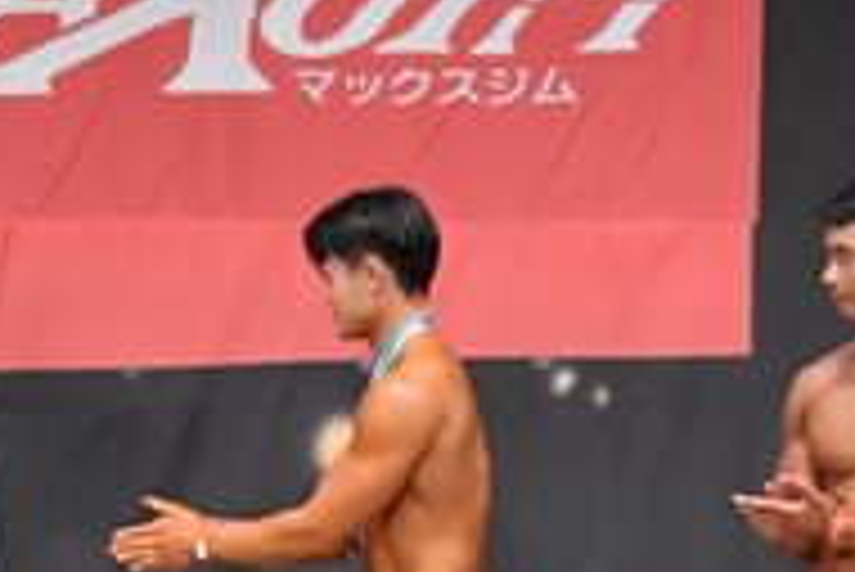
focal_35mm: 428
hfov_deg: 4.8
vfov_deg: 3.2
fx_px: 10172
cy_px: 640
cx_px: -227
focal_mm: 70
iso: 6400
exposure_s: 1/400
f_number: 5.6
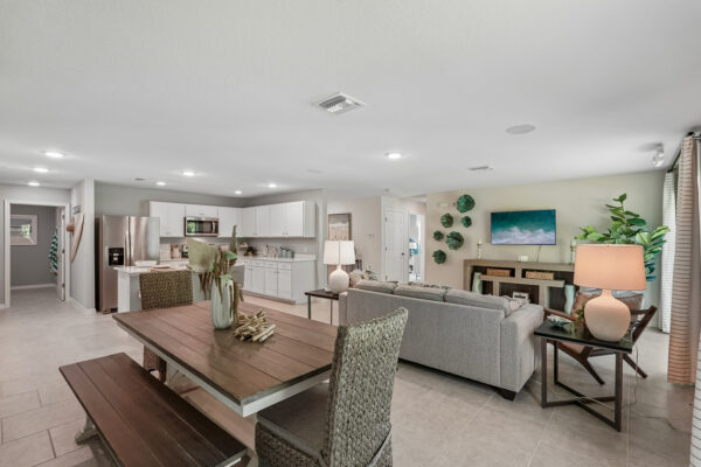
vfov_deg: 73.7
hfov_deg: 96.7
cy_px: 234
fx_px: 312
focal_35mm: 16
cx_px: 350
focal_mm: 16
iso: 400
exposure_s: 1/20
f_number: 8
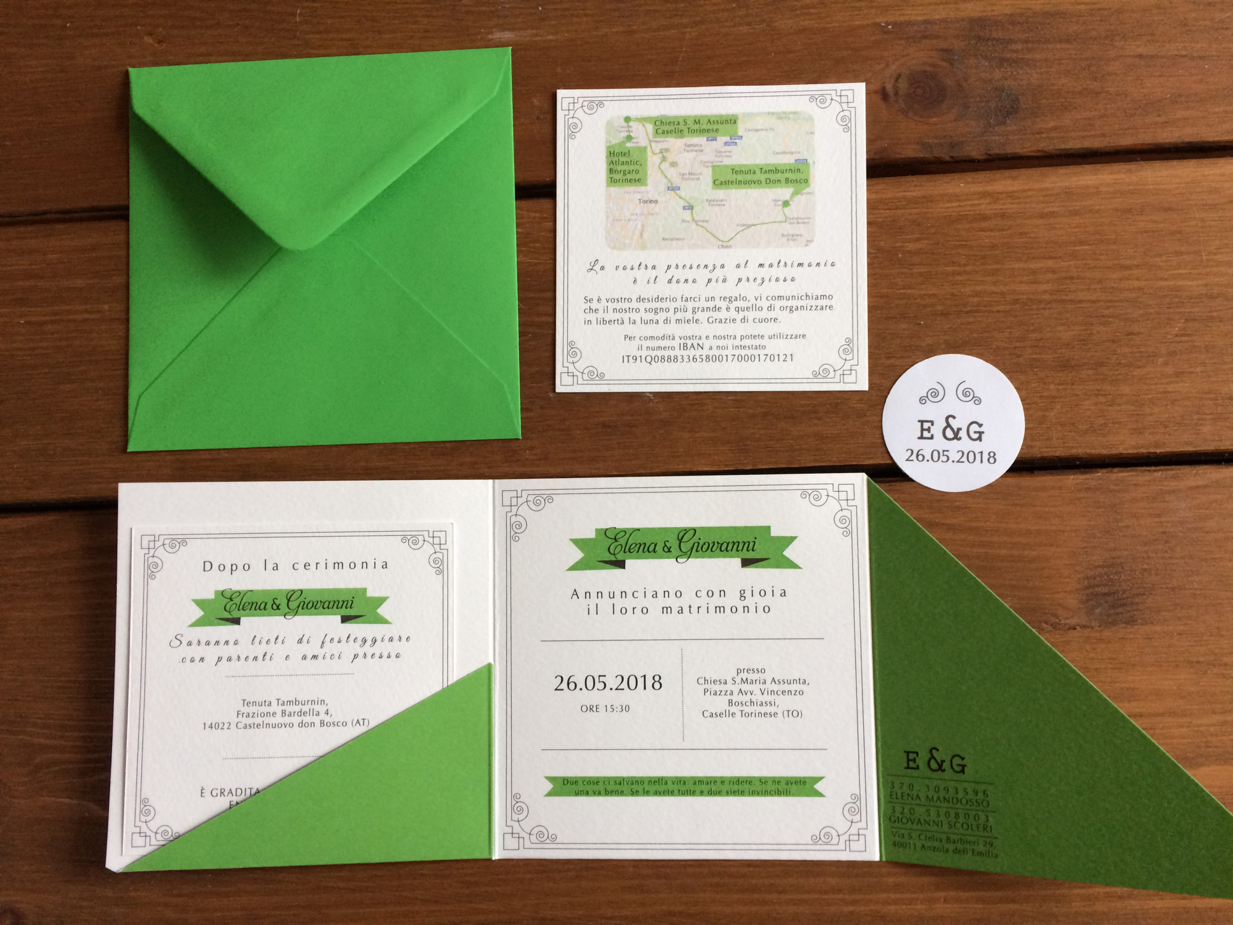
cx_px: 616
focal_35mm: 29
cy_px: 462
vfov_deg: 48.2
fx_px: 1033
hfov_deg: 61.7
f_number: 2.2
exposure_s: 1/33
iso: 160
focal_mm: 4.15
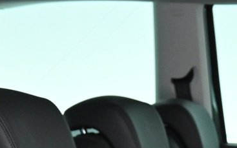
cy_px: 331
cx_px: 331
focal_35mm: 108
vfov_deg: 10.7
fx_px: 697
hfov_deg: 17.7
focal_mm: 16
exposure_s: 1/25
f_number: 3.5
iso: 1800
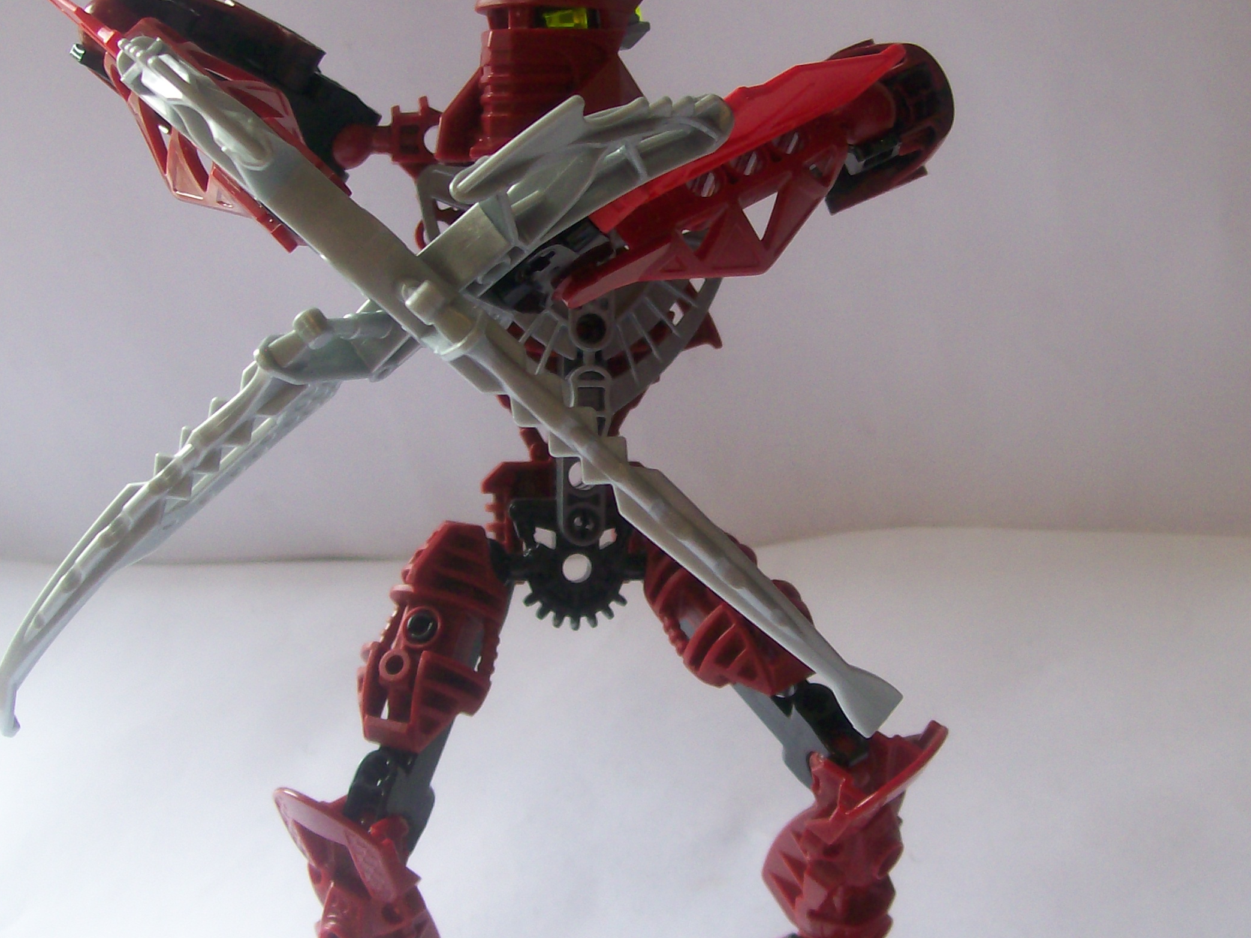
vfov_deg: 27.5
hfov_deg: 36.2
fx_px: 1915
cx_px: 673
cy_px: 450
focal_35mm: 53
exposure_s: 1/51.2
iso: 80
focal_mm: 6
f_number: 2.7
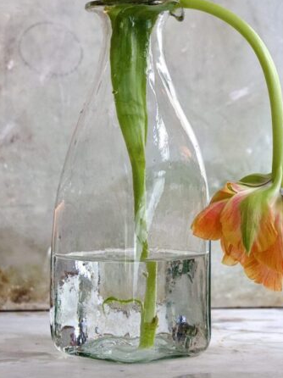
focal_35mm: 122
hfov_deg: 12.1
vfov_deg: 16.1
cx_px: 129
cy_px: 156
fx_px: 1331
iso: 1250
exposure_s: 1/80
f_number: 3.8
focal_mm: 34
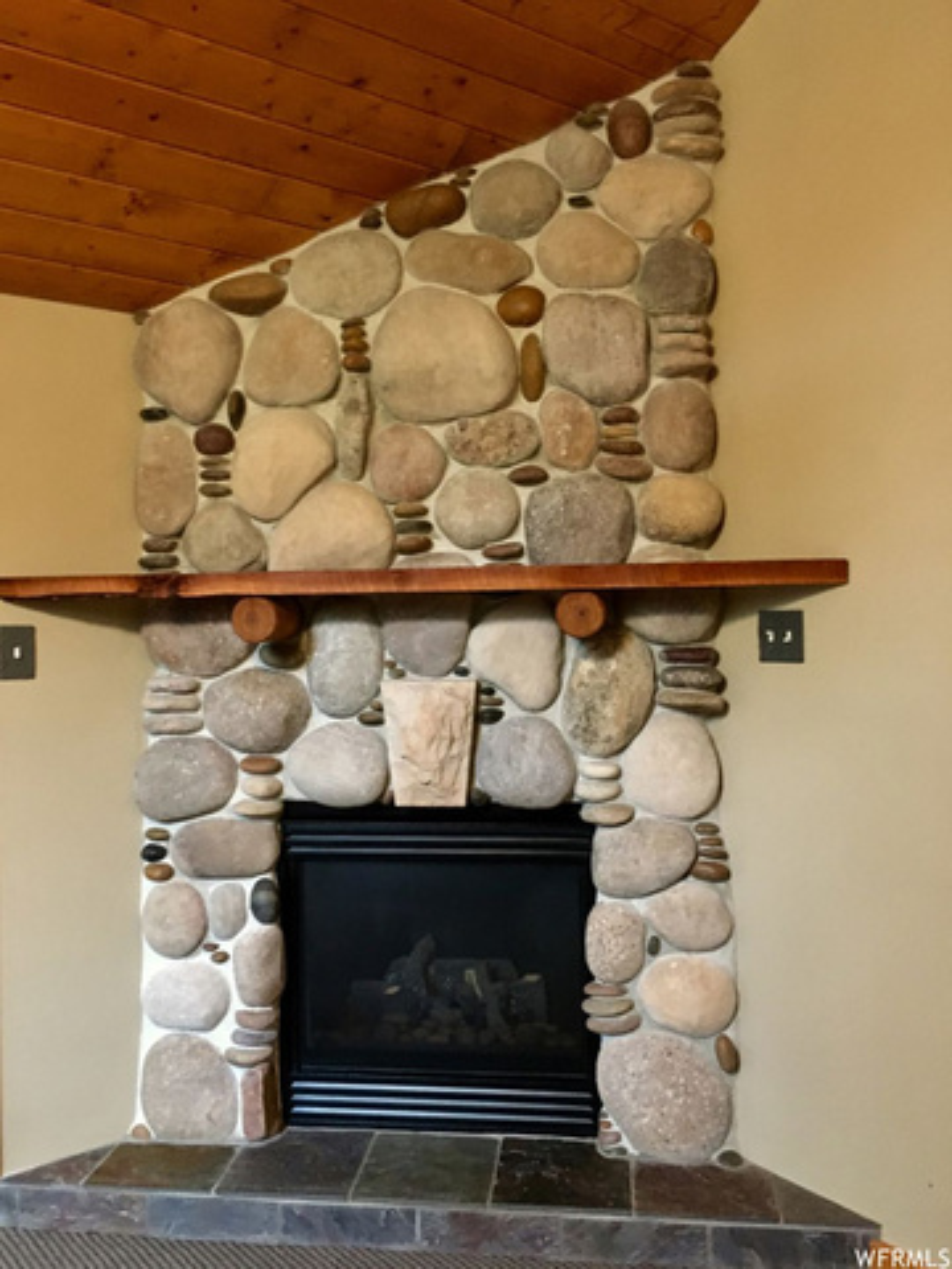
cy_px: 634
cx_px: 476
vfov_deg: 61.7
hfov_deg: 48.2
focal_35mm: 29
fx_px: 1063
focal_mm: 4.15
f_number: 2.2
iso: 400
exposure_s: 1/15
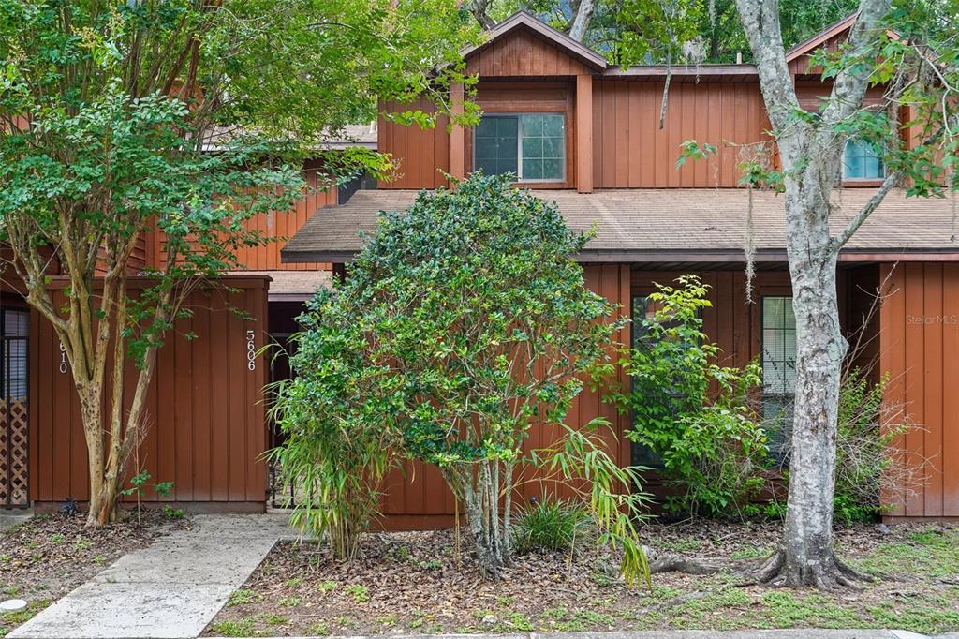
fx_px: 932
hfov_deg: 54.4
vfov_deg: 37.8
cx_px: 480
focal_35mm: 35
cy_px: 320
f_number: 8
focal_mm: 35
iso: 50
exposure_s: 1/8
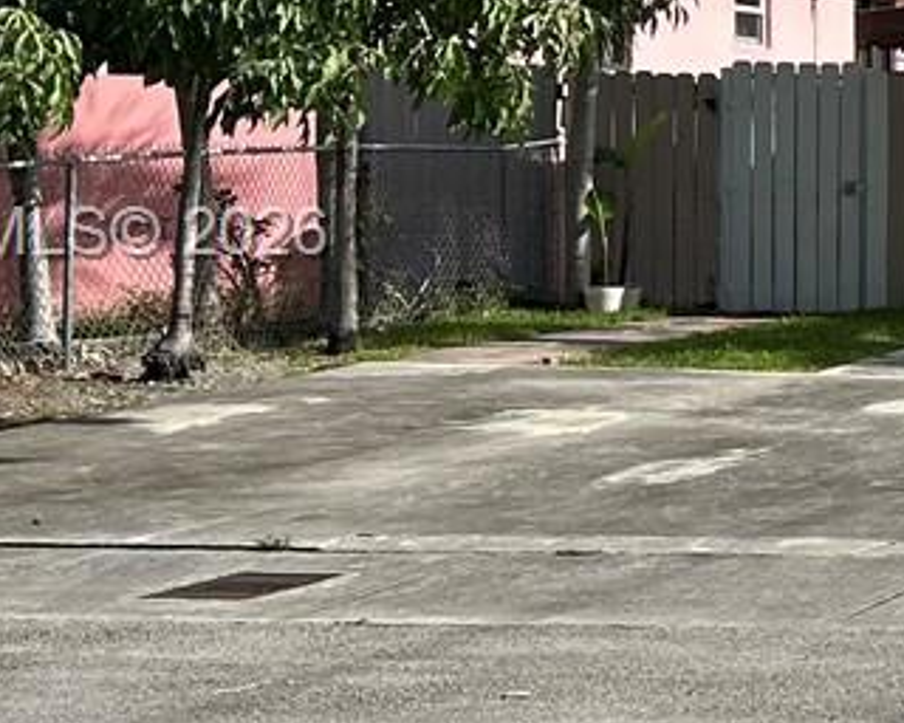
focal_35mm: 127
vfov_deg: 12.1
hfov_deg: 13.4
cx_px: 1709
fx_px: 3398
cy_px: 237
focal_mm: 5.7
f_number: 1.5
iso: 50
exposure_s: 1/4274
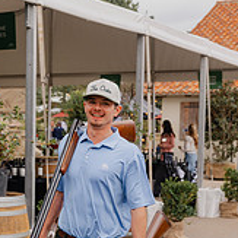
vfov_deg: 18.3
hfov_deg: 18.3
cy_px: 203
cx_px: 47
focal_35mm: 94
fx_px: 731
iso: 450
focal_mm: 40
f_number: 5.6
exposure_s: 1/250
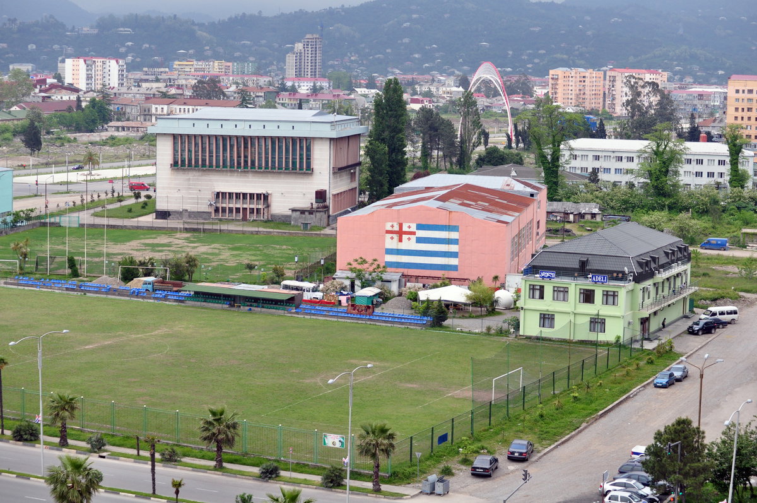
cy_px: 252
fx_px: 1575
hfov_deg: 27.0
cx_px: 378
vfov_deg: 18.1
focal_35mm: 75
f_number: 5
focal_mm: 50
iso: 500
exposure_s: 1/100
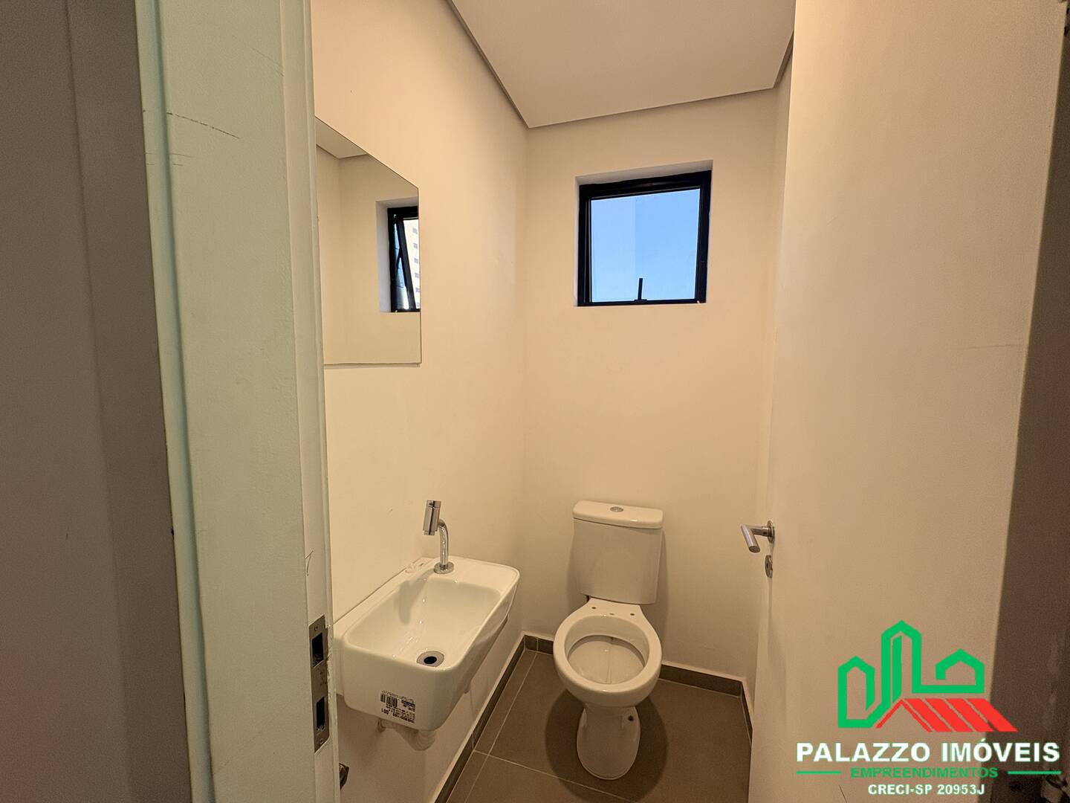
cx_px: 535
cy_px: 402
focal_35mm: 14
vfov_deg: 85.7
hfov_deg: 102.1
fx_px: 433
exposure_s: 1/120
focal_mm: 2.22
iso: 64
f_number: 2.2
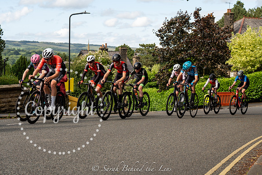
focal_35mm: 70
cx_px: 131
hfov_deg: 28.8
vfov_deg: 19.5
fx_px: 510
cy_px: 88
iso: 400
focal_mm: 70
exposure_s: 1/640
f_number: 6.3
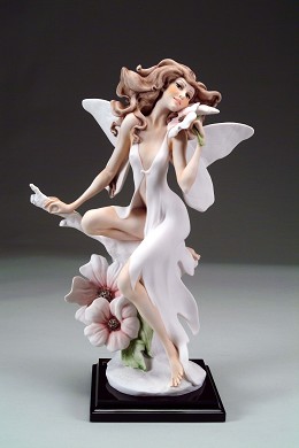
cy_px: 224
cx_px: 150
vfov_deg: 33.4
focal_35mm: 60
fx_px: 747
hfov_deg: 22.6
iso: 160
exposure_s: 1/15
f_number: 11
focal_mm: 40
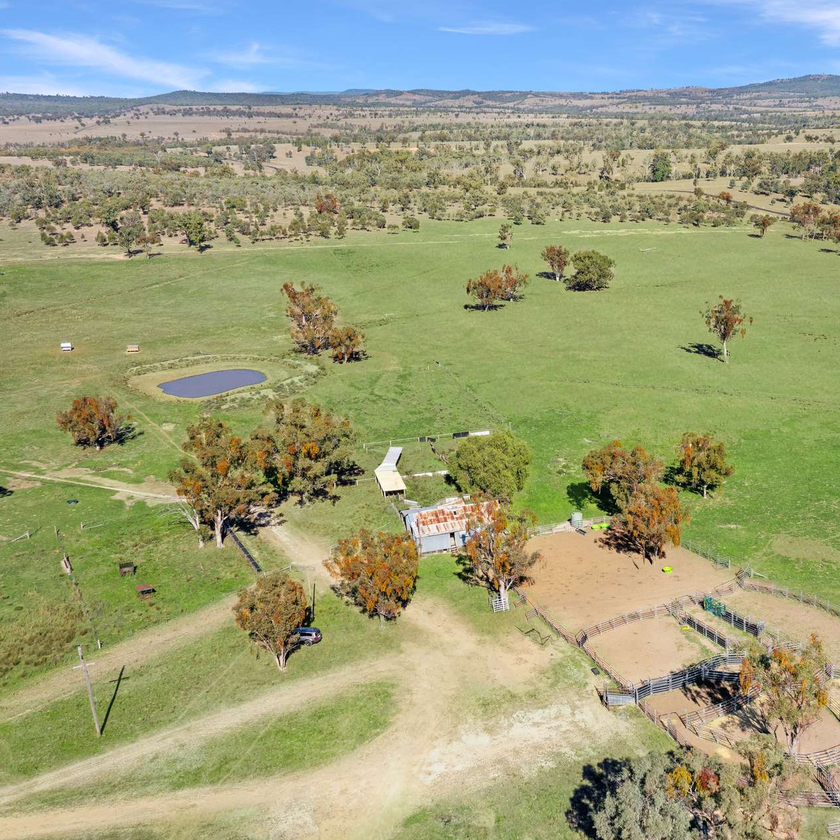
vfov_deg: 46.0
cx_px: 610
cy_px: 422
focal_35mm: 36
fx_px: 988
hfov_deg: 44.8
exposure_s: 1/500
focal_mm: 10.3
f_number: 6.3
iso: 100
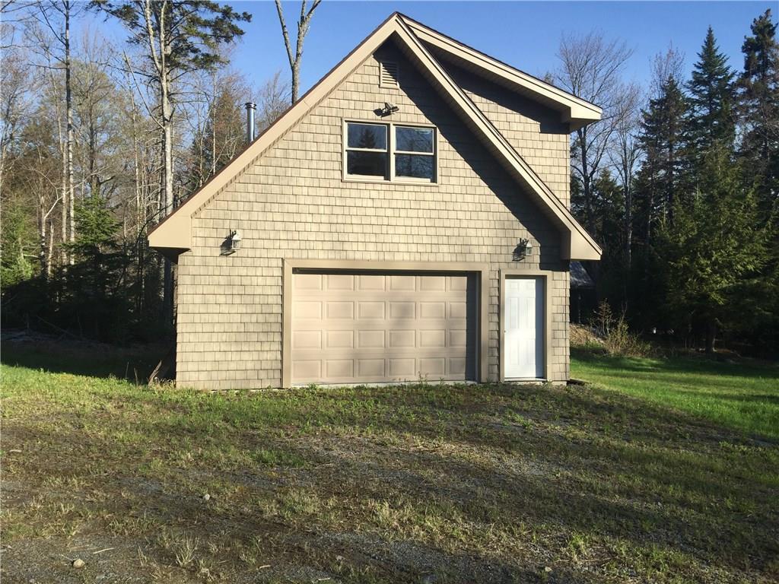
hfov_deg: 61.7
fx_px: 653
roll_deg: -1.5
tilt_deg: +1.1
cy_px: 292
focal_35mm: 29
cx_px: 390
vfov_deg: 48.2
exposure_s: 1/1364
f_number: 2.2
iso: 32
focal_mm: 4.15
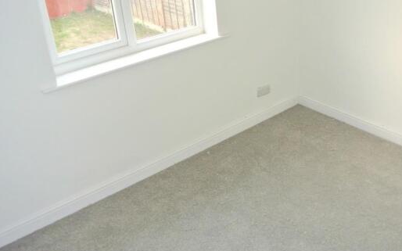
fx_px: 383
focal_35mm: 35
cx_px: 230
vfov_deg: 36.1
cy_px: 96
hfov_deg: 55.1
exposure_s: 1/60
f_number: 3.5
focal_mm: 10
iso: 360
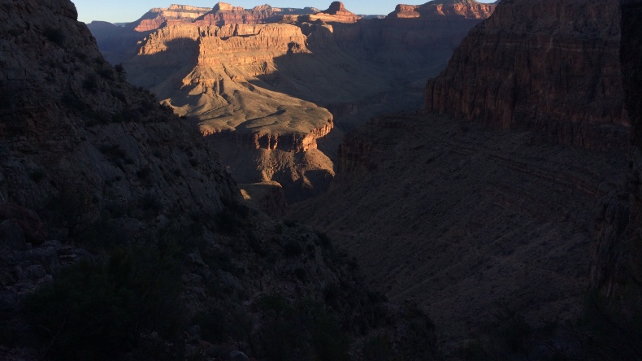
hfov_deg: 61.0
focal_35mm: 32
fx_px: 545
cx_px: 321
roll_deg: +0.2
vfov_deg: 36.4
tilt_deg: -9.6
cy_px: 128
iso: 32
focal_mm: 4.15
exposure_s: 1/1140
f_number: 2.2
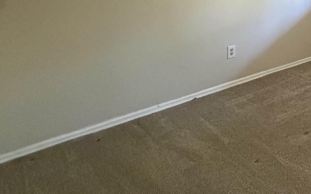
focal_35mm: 39
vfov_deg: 28.0
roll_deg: -1.5
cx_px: 369
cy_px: -49
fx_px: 331
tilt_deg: -1.4
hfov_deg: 38.2
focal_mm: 2.22
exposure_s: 1/60
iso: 800
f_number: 2.2
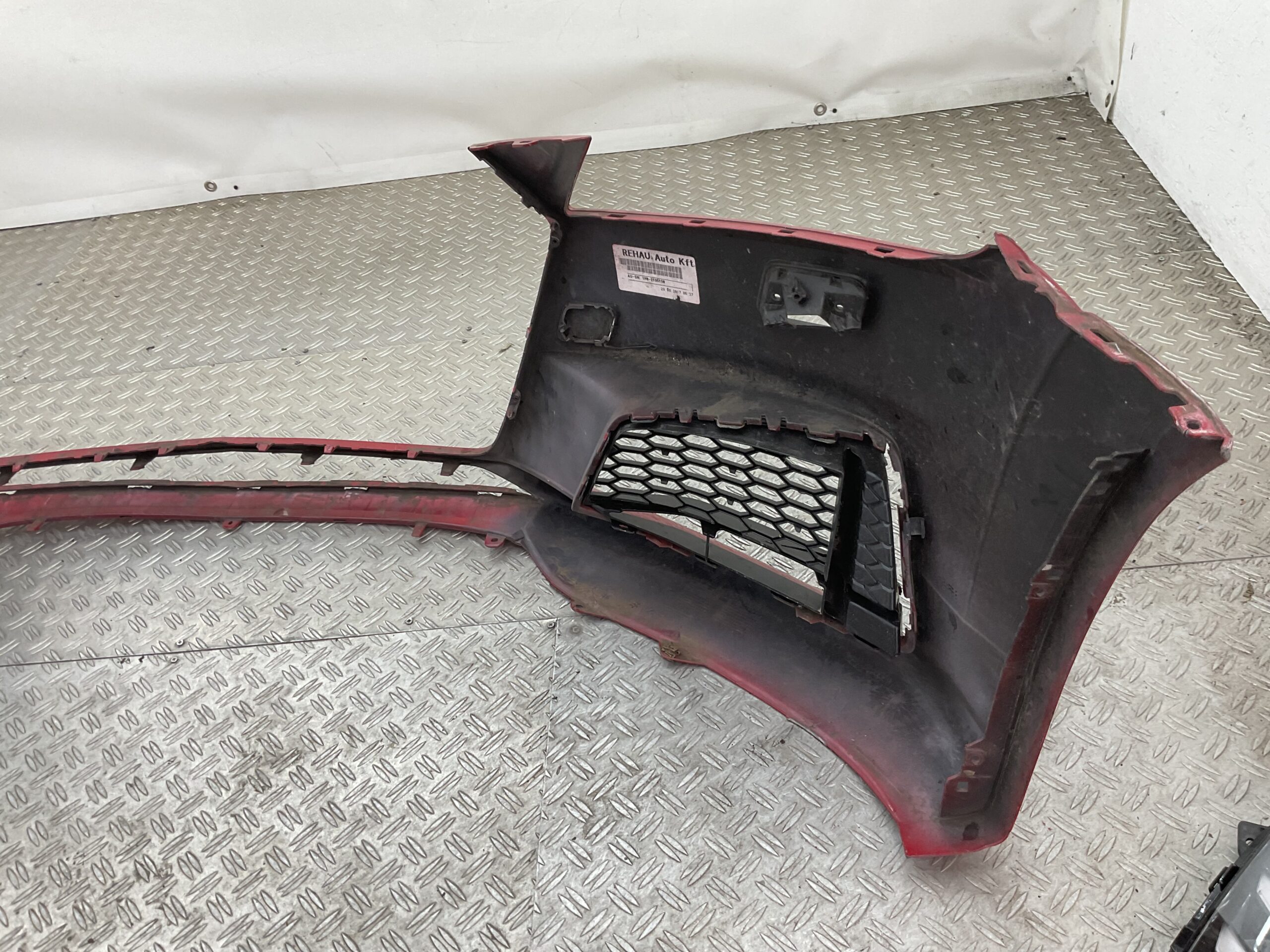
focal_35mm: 29
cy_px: 476
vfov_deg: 48.2
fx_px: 1064
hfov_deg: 61.7
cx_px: 635
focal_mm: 3
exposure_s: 1/120
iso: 40
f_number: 1.8
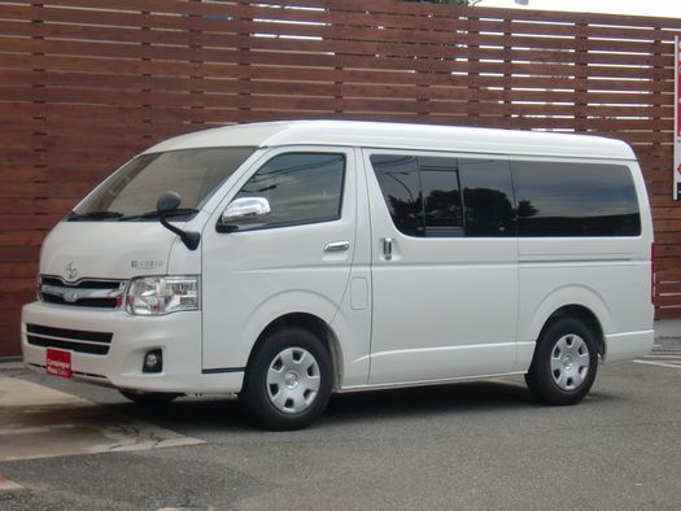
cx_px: 340
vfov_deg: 21.9
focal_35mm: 67
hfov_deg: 29.0
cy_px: 256
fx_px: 1318
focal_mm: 11.16
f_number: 4.3
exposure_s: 1/320
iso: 64
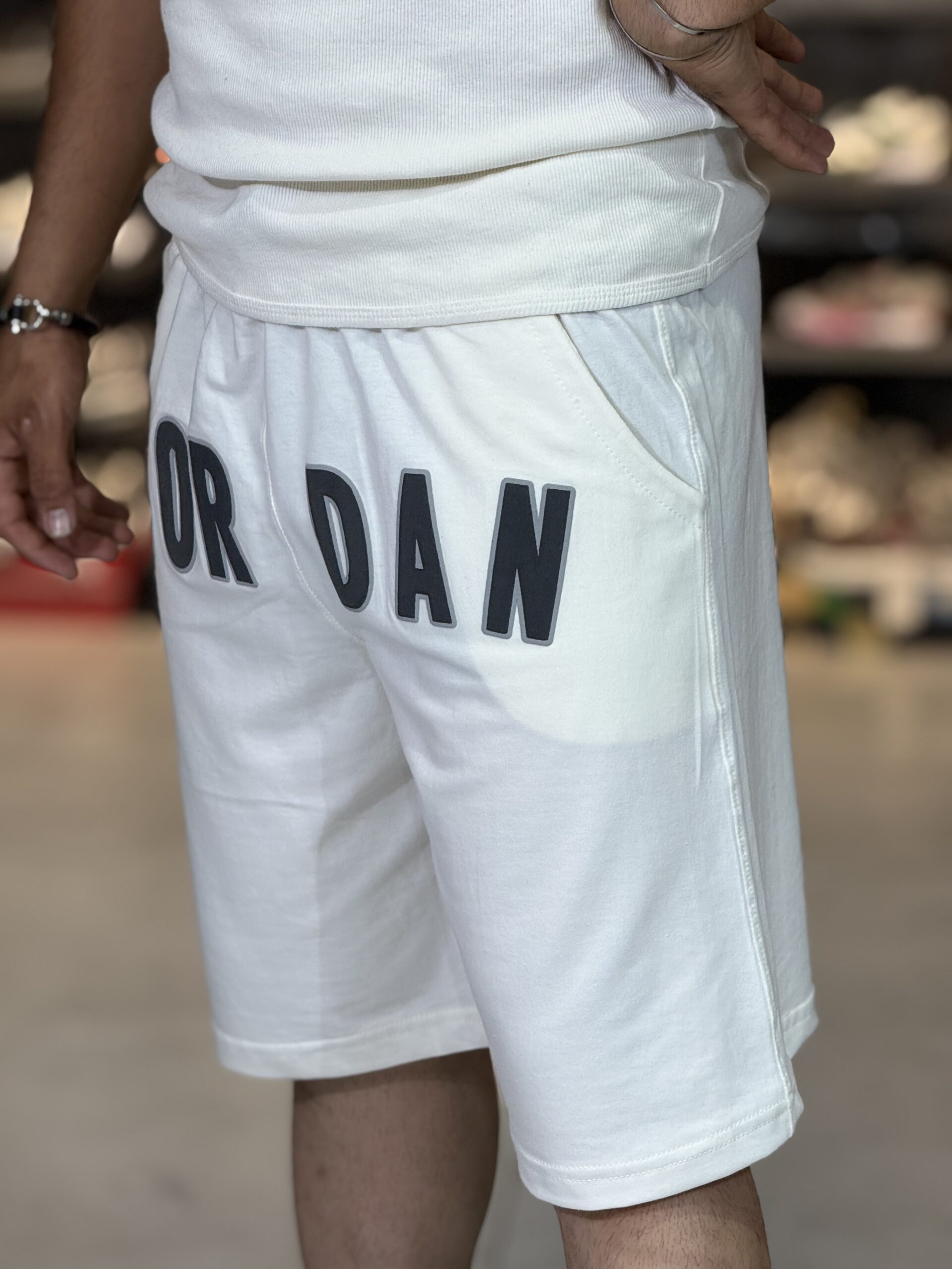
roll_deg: -0.3
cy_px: 634
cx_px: 476
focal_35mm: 120
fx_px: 4400
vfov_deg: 16.4
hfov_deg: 12.3
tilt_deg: -10.5
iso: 80
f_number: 2.8
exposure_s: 1/100
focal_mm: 15.66
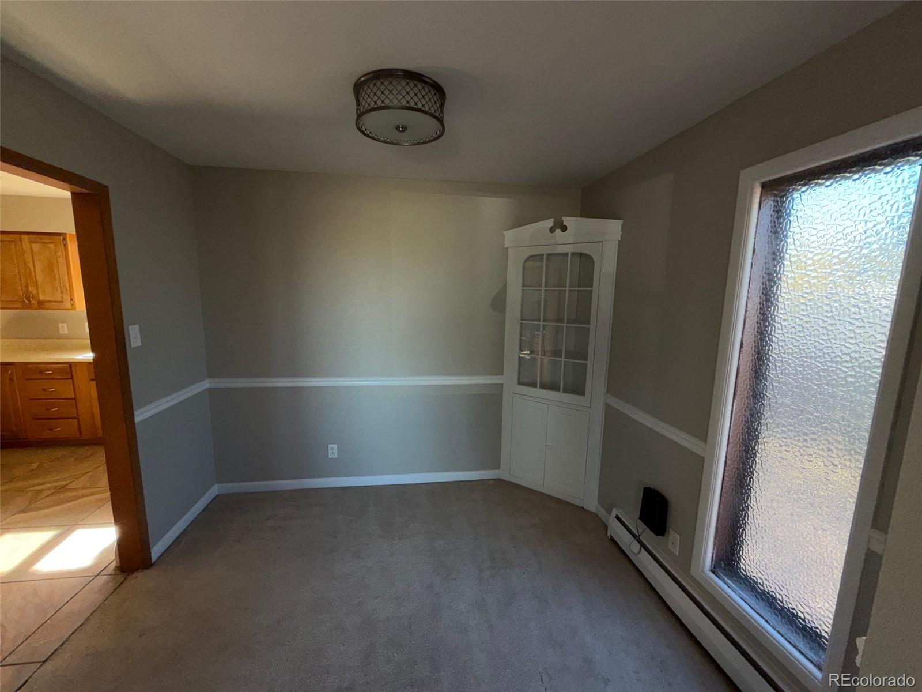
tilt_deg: -7.7
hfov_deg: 102.1
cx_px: 461
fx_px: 373
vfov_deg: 85.7
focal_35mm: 14
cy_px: 346
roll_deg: -0.7
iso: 32
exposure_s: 1/121
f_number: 2.2
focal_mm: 2.22
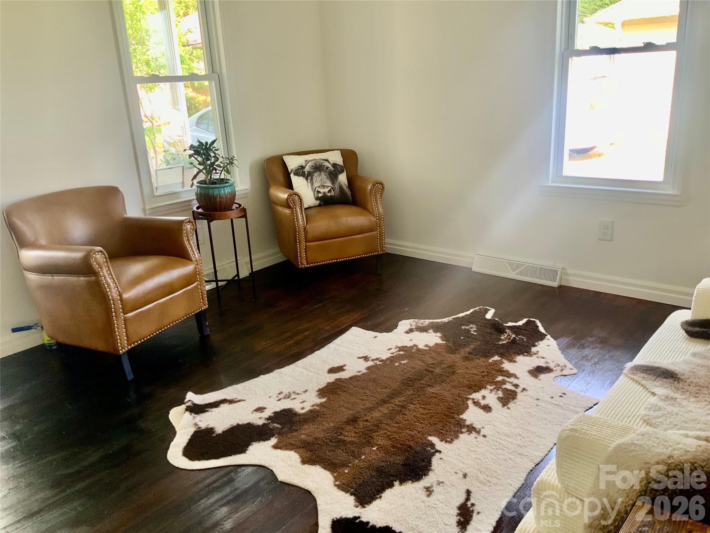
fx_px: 595
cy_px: 266
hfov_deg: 61.7
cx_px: 355
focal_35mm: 29
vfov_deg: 48.2
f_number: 1.8
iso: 64
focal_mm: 3
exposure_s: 1/60
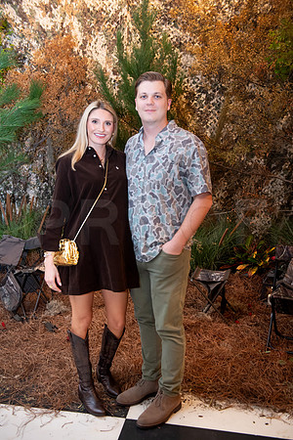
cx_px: 146
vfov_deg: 54.4
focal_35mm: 35
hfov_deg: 37.9
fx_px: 427
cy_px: 220
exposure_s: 1/100
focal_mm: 35
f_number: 4.5
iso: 3200
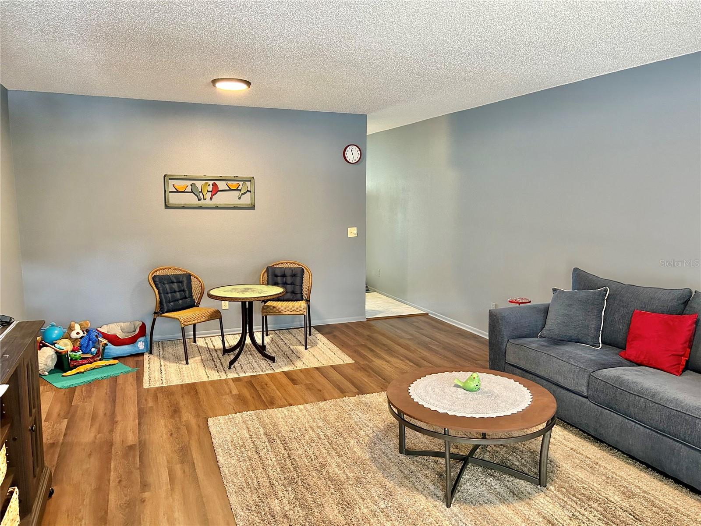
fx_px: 527
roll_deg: +0.1
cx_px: 350
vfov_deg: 53.1
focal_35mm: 26
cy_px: 263
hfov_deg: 67.3
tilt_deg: -7.6
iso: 320
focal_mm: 5.7
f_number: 1.5
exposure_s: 1/60
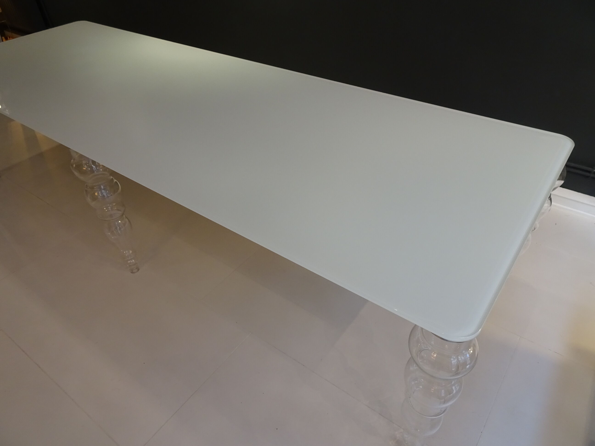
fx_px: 413
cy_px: 223
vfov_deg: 56.8
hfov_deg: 71.6
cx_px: 298
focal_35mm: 24
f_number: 3.5
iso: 320
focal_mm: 4.1
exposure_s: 1/30
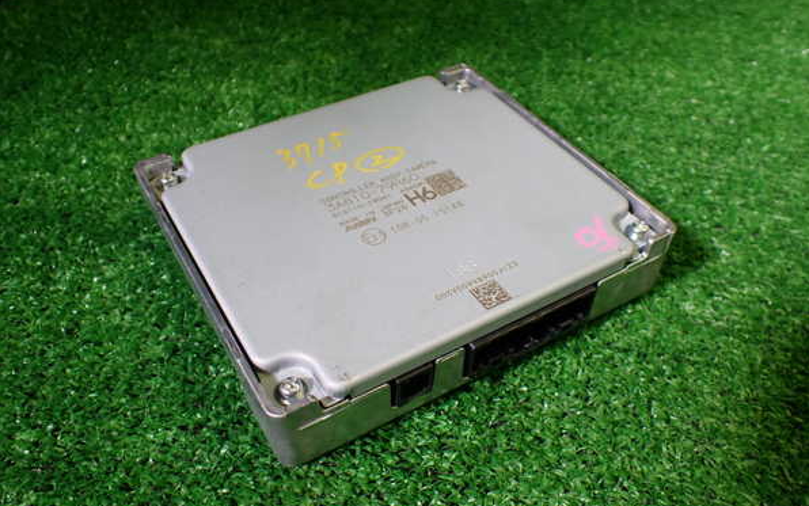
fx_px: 706
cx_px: 406
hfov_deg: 59.6
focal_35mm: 32
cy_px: 256
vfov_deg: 39.5
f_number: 2.3
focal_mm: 5.4
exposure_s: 1/125
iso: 125
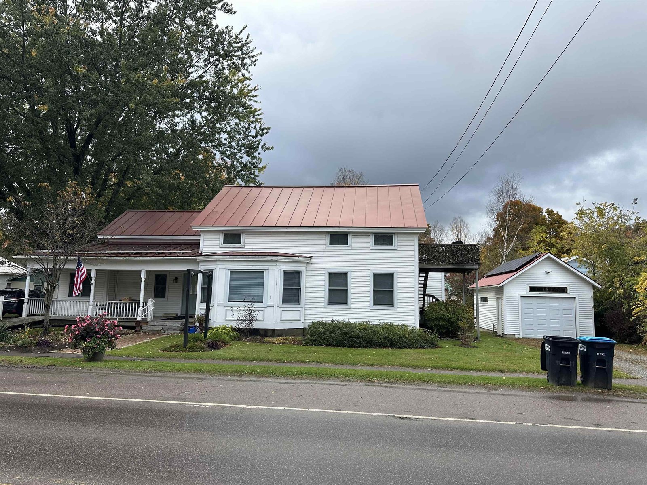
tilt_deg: +6.2
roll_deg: -1.4
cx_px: 324
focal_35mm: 24
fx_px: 449
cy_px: 242
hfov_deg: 71.6
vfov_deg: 56.8
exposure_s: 1/1241
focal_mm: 6.86
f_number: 1.78
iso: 80
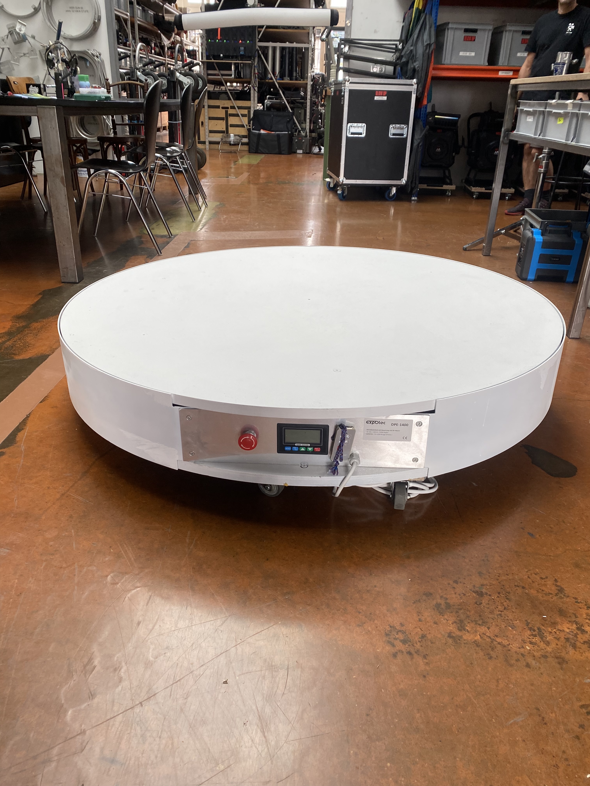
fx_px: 591
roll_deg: -0.3
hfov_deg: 53.1
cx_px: 295
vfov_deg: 67.3
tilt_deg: -25.1
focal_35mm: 26
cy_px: 393
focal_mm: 4.25
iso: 80
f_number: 1.8
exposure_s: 1/121
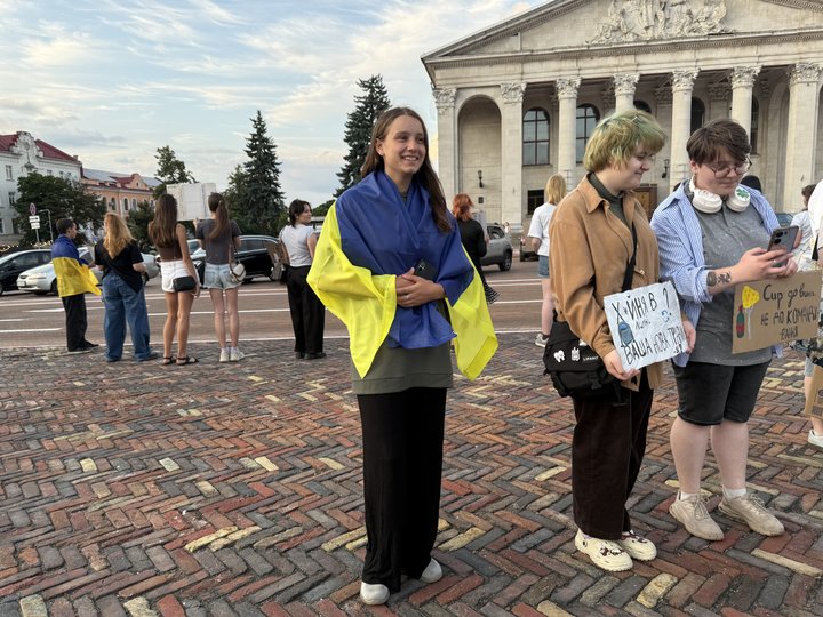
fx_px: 571
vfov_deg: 56.8
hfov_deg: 71.6
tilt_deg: -7.9
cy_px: 308
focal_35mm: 24
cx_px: 412
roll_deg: +2.1
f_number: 1.78
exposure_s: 1/445
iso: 80
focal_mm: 6.76
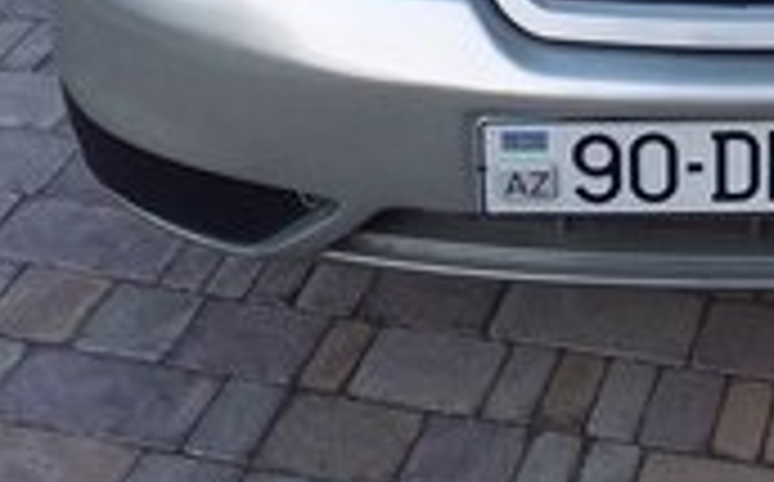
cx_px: 828
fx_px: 2001
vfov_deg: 12.0
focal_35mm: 95
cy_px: -536
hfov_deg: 20.9
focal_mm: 3.3
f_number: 2.2
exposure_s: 1/218
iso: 40
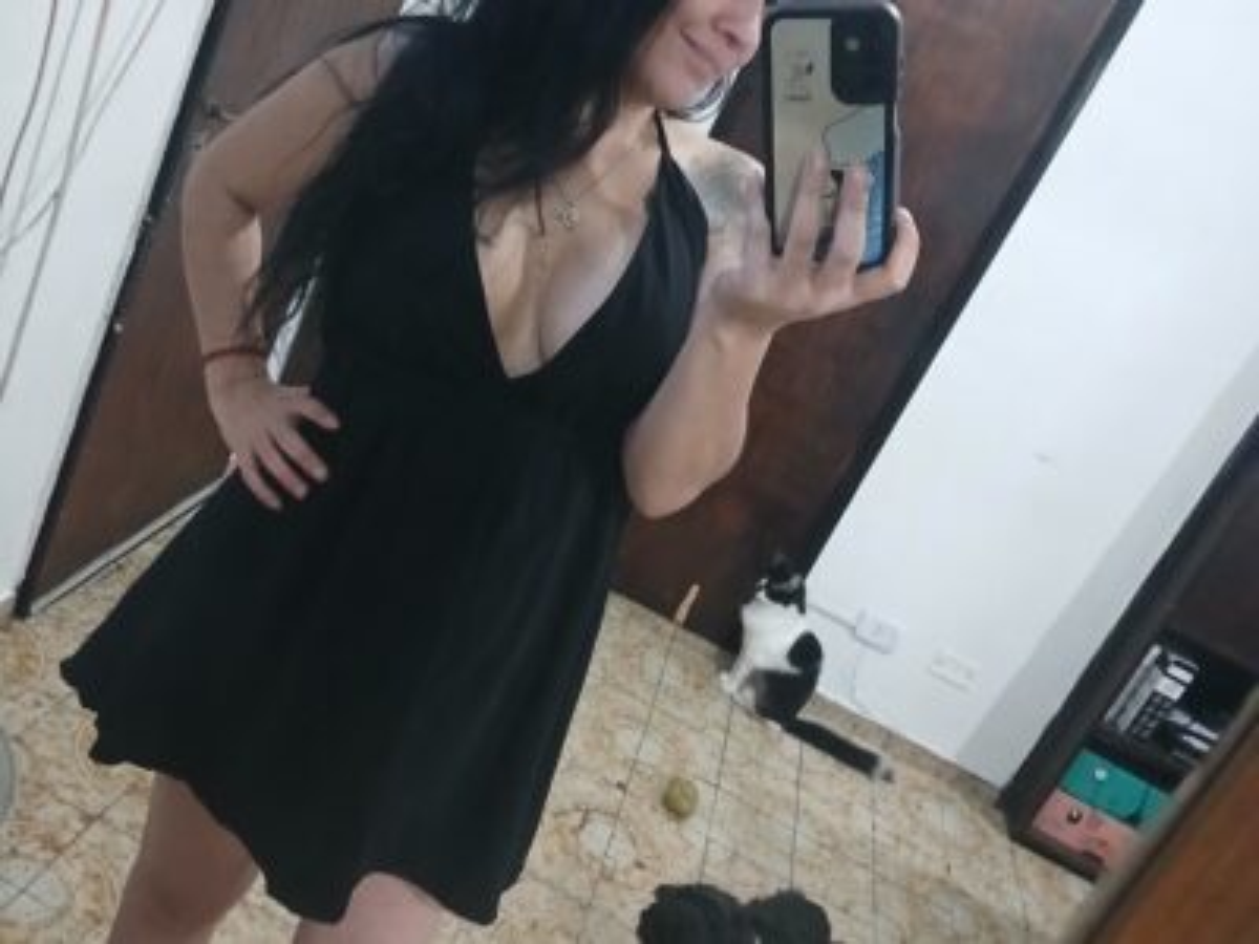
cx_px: 630
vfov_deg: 53.1
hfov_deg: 67.3
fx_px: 946
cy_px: 472
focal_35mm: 26
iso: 1000
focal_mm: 3.98
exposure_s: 1/16.7
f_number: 1.8
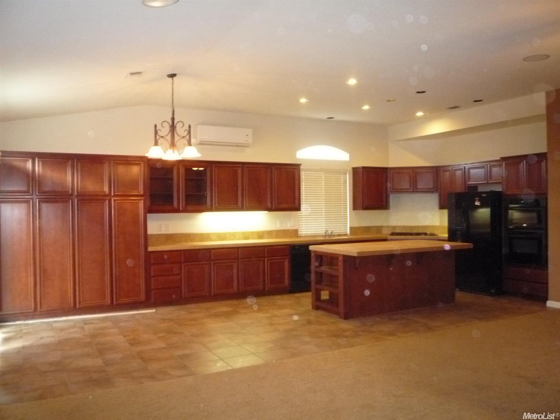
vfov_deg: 46.8
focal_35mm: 30
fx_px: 485
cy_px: 210
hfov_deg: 60.0
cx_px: 280
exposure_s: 1/30
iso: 800
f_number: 3.3
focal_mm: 5.2
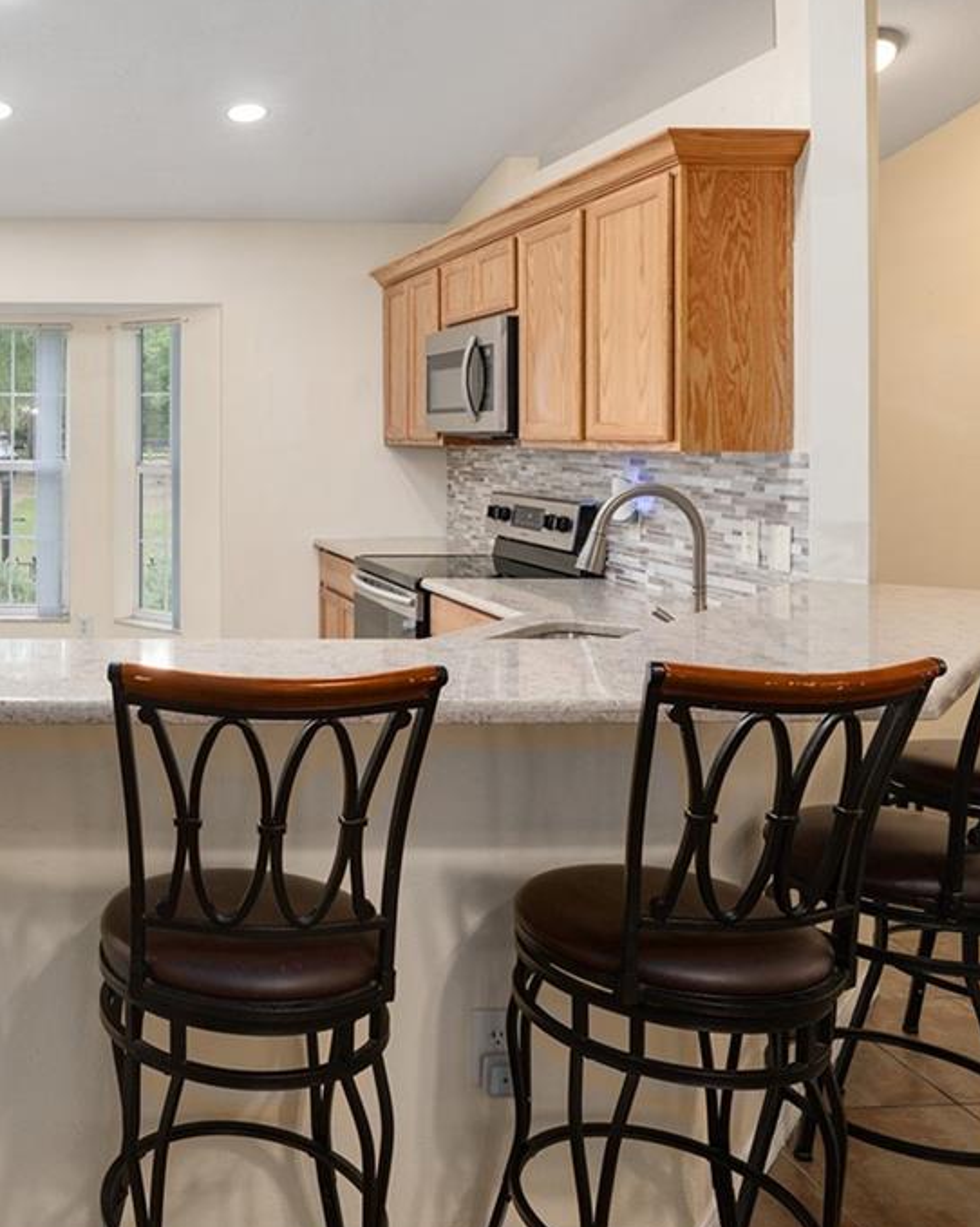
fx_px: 1124
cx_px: 42
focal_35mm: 31
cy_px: 420
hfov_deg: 42.0
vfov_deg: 56.1
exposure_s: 1/10
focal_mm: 14
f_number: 7.1
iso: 500
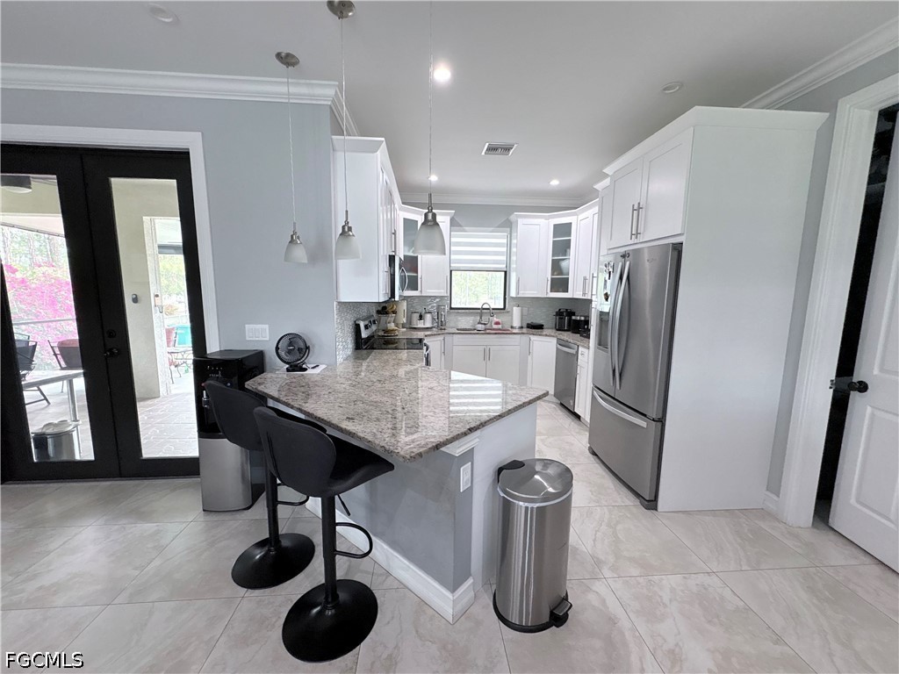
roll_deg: +0.1
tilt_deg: -7.8
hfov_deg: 102.1
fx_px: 364
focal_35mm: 14
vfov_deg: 85.7
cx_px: 450
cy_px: 337
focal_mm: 2.22
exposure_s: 1/60
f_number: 2.2
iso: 250
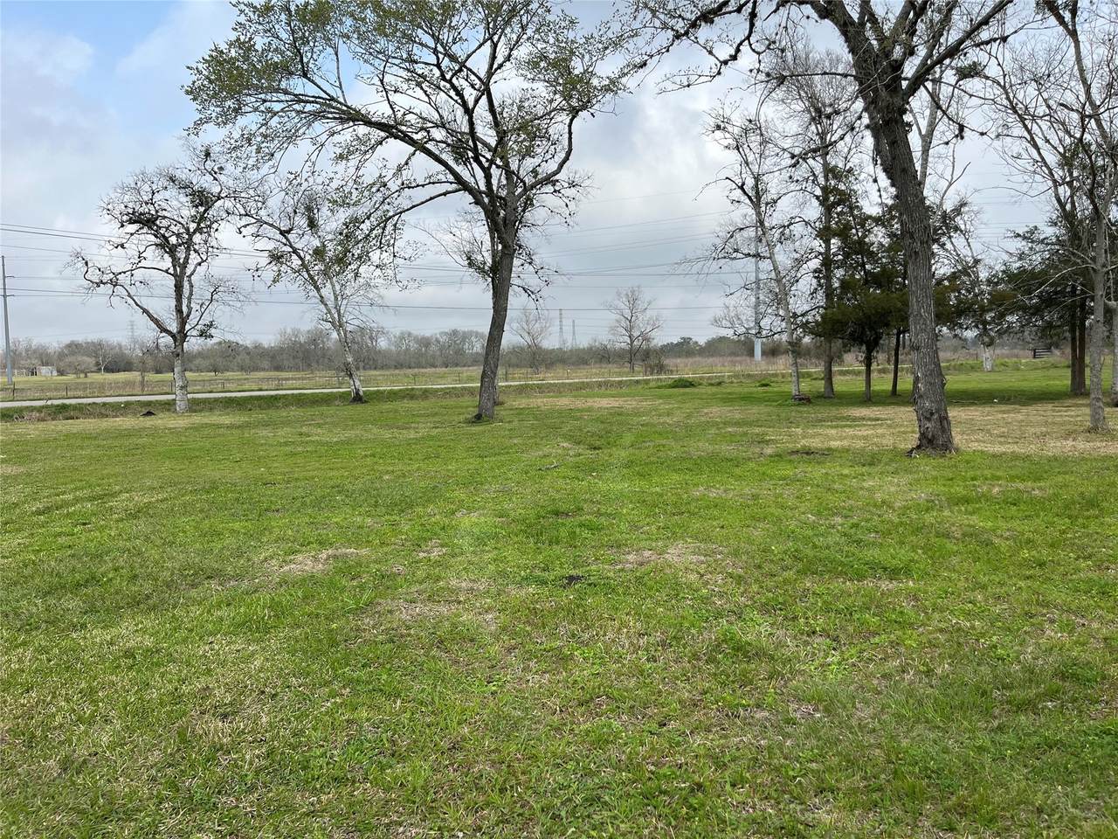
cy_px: 420
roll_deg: +2.5
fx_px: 840
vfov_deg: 53.1
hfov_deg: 67.3
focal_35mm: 26
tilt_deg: -4.4
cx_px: 559
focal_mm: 5.1
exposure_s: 1/2755
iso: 50
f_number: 1.6
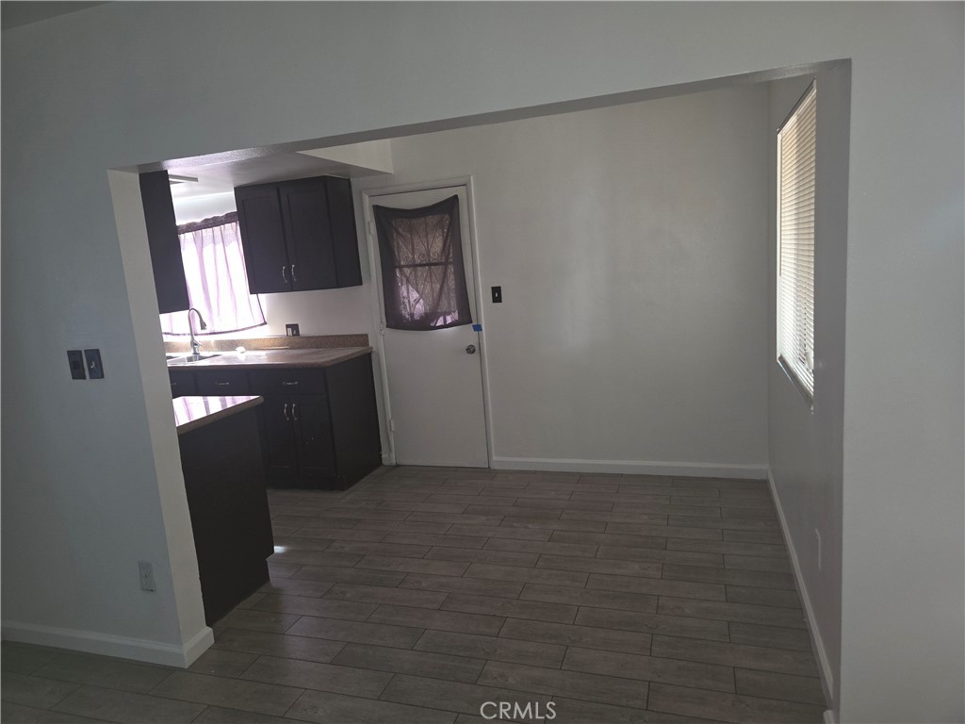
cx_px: 482
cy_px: 362
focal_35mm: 23
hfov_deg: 73.9
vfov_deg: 58.9
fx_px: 641
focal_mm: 5.4
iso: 100
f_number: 1.8
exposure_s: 1/30
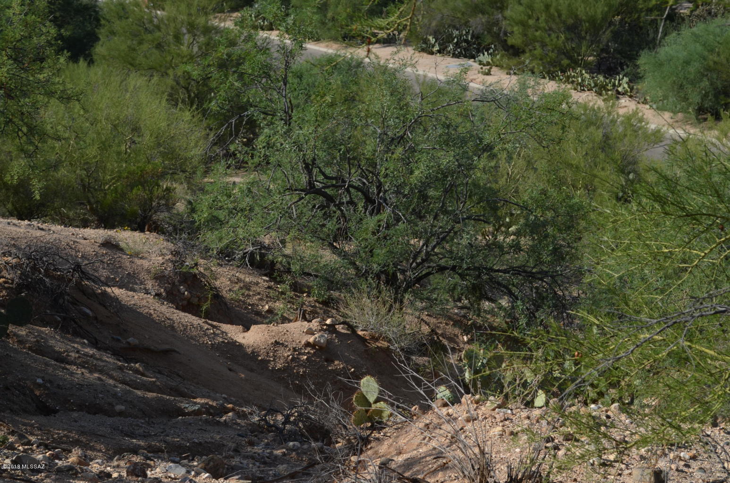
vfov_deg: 17.4
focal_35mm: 78
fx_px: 1578
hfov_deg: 26.0
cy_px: 242
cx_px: 365
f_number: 8
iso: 100
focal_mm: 52
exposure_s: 1/250
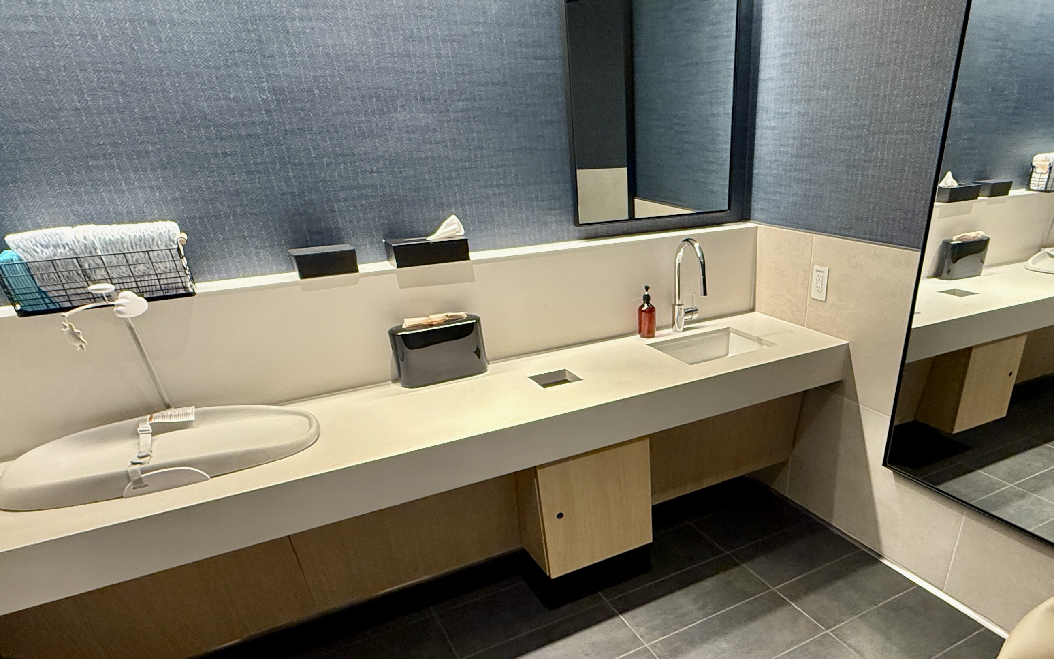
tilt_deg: -32.4
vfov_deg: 50.1
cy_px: 518
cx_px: 654
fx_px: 661
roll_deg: +1.1
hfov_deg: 75.9
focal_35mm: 23
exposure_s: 1/75
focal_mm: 2.22
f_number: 2.2
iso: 320
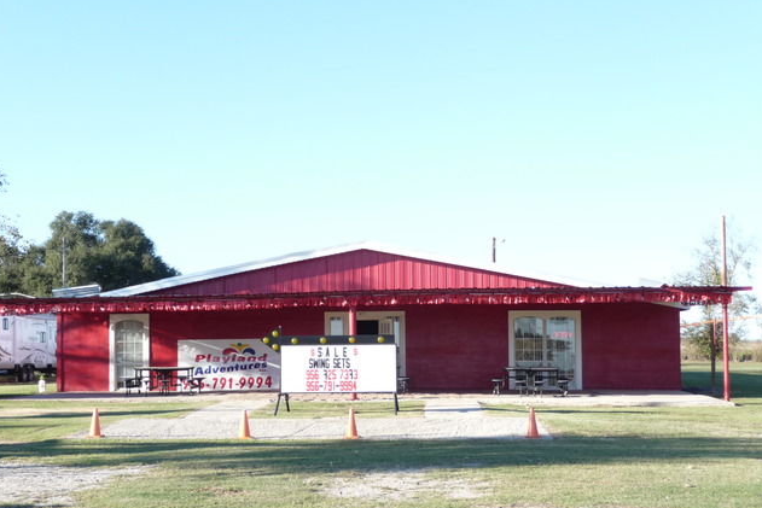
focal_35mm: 58
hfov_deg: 34.5
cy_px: 275
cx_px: 380
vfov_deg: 23.4
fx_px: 1228
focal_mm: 9.3
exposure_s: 1/200
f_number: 4.3
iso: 100
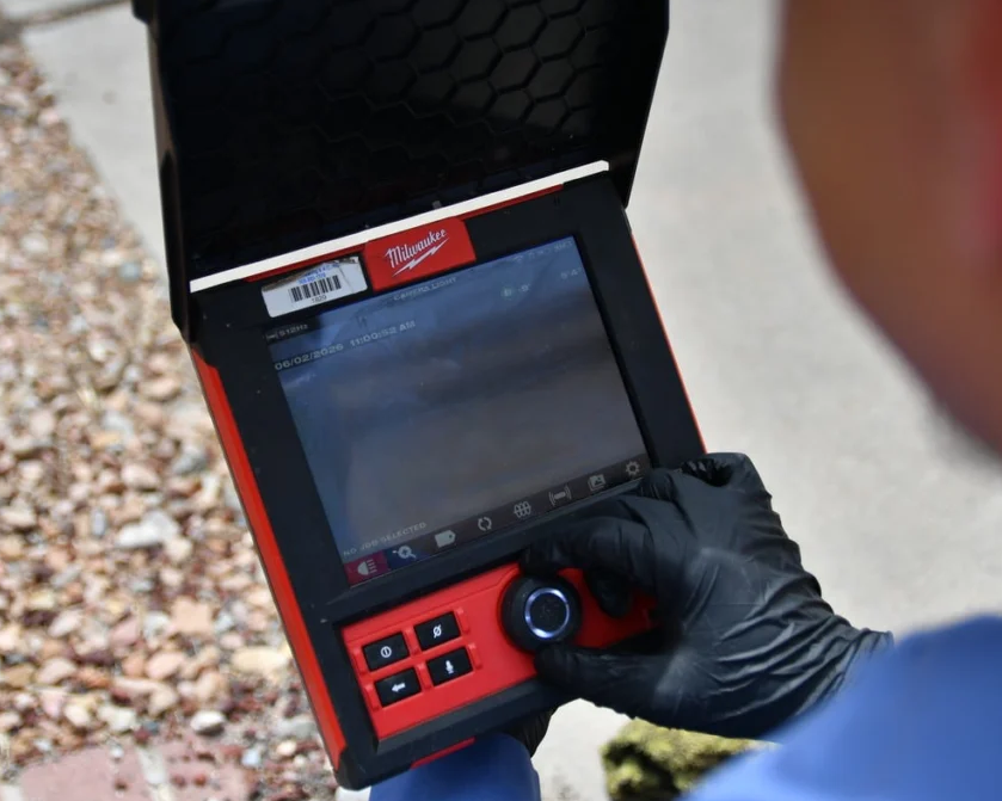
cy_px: 398
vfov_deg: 27.6
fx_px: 1631
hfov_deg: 34.2
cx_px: 497
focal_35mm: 55
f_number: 2.8
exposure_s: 1/3200
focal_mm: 32
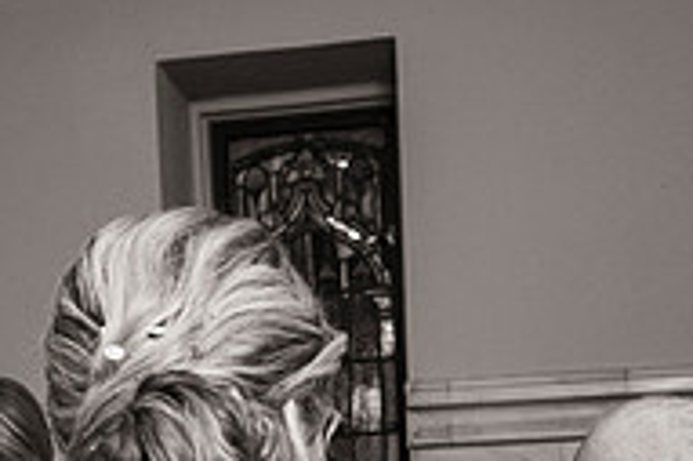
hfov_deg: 27.7
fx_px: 1404
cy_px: 688
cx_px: 348
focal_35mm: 73
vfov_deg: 16.9
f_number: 3.2
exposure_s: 1/125
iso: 1600
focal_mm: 24
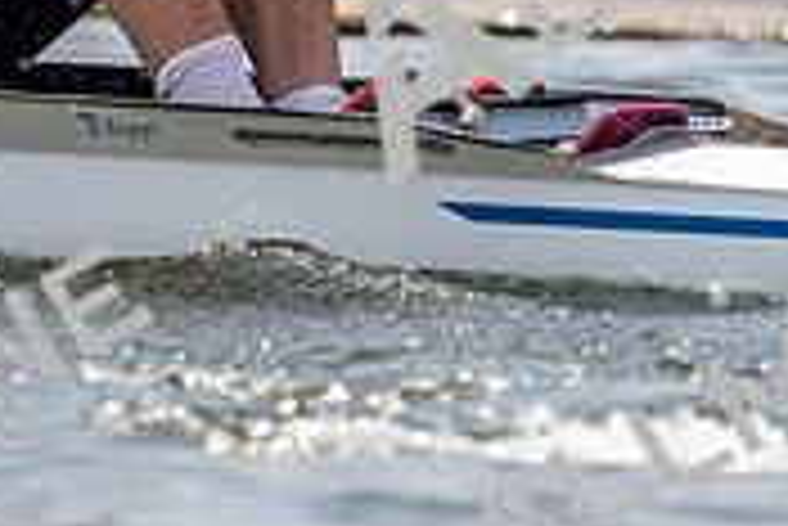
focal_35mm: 1433
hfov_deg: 1.4
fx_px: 31392
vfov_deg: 1.0
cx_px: -23
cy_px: -241
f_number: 6.3
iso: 250
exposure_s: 1/1600
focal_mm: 433
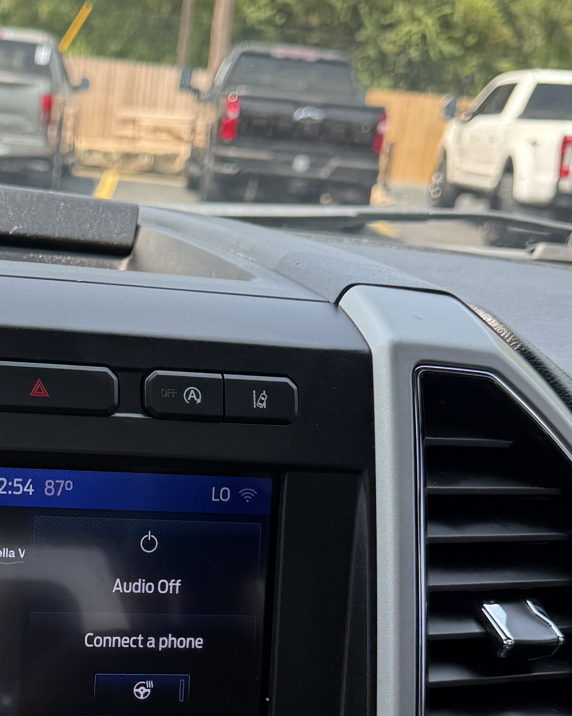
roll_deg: -4.2
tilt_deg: -22.2
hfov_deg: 22.8
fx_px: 1376
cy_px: 620
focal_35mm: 65
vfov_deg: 28.2
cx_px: 34
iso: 80
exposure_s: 1/401
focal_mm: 6.76
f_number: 1.78
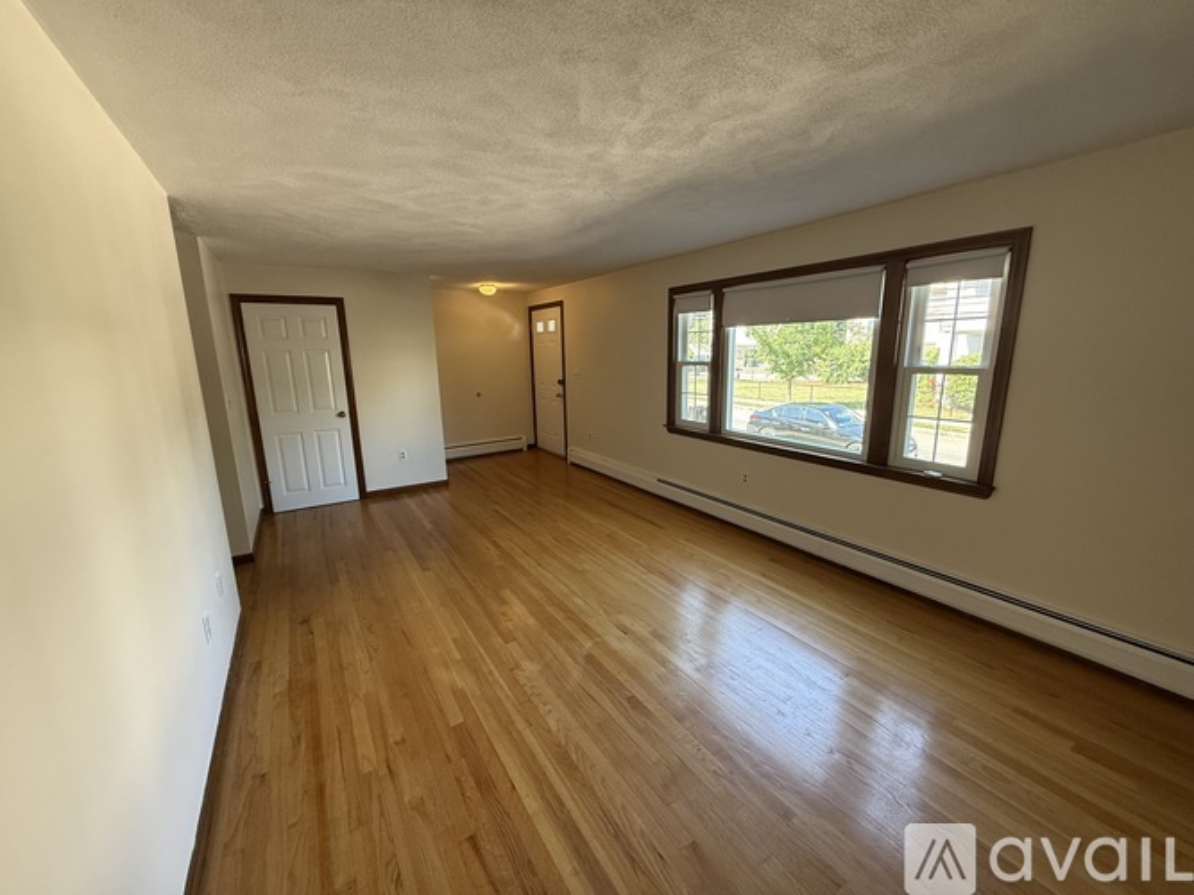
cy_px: 448
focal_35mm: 14
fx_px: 483
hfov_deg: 102.1
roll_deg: +0.2
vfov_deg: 85.7
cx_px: 597
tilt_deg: -12.5
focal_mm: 2.22
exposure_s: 1/120
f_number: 2.2
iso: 320
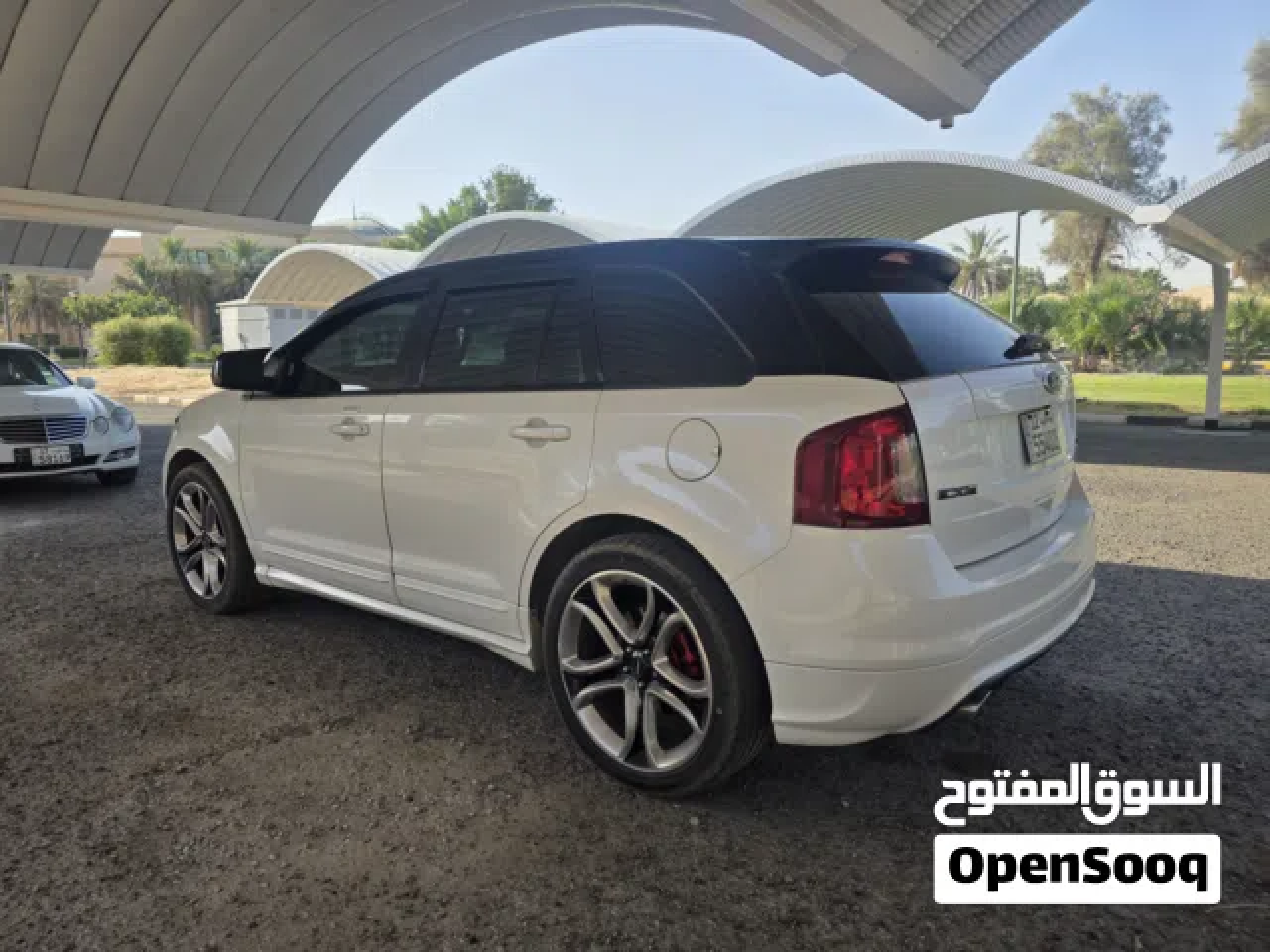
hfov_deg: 73.9
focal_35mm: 23
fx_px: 844
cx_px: 635
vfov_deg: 58.9
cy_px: 476
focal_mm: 6.3
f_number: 1.7
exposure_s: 1/2752
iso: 80
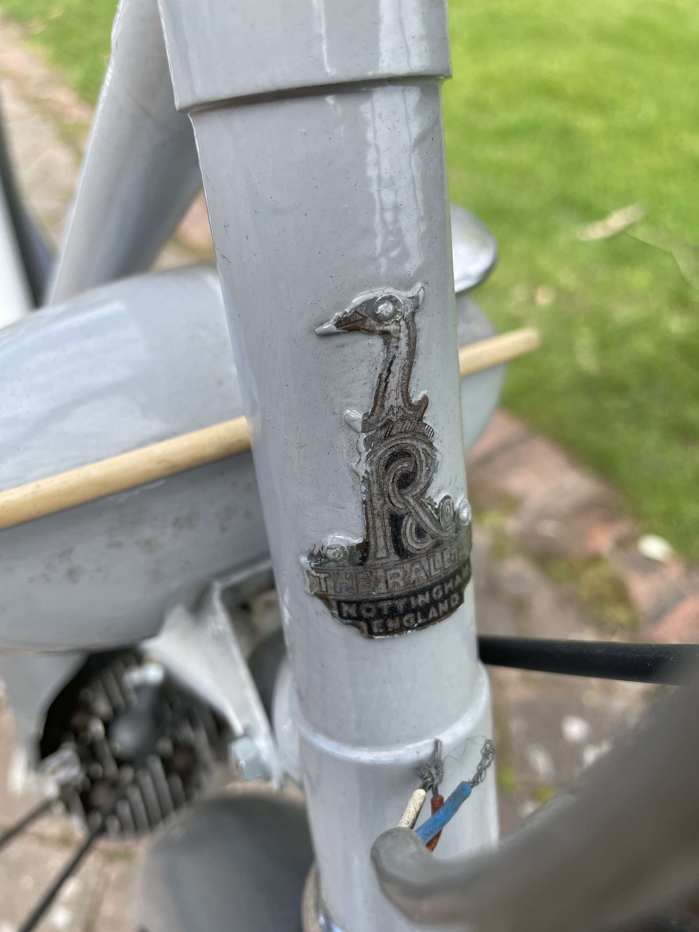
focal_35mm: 26
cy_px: 466
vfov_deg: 67.3
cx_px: 350
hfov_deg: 53.1
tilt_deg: -48.1
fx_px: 700
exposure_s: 1/888
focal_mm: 4.2
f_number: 1.6
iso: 32
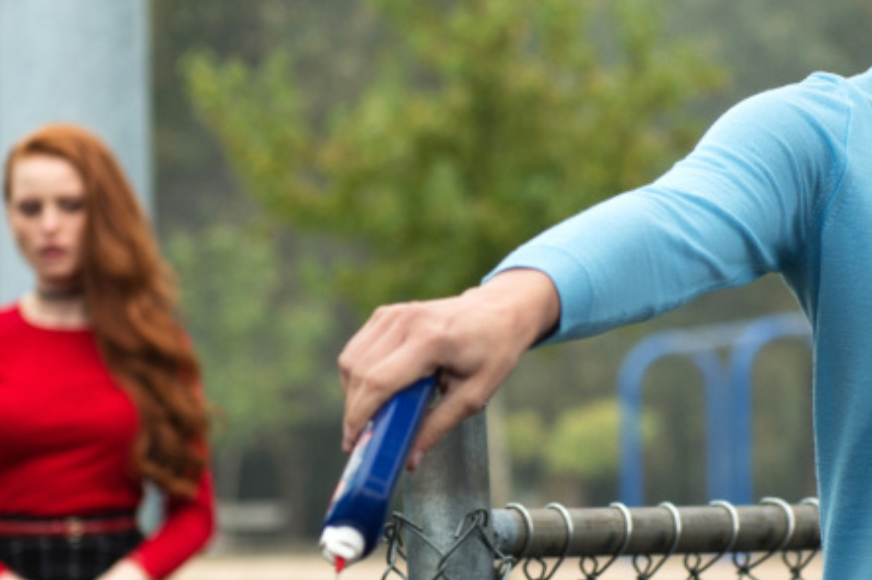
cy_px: 313
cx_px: 560
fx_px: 4599
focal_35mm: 190
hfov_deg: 10.8
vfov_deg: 7.2
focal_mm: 70
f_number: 3.2
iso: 400
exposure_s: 1/125
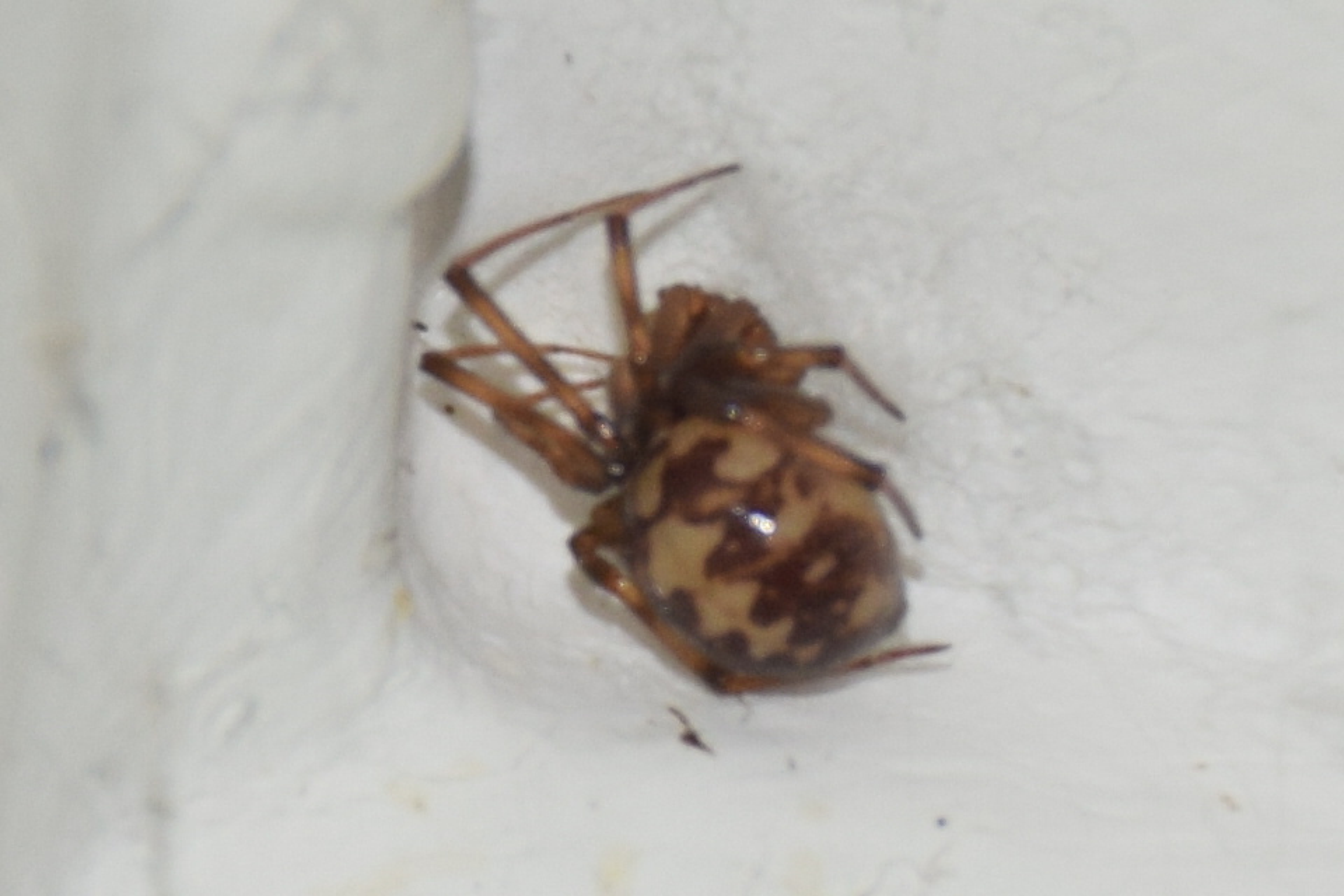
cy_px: 448
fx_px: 7839
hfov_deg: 9.8
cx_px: 672
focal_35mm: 210
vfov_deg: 6.5
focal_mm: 140
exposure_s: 1/60
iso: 320
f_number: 5.6
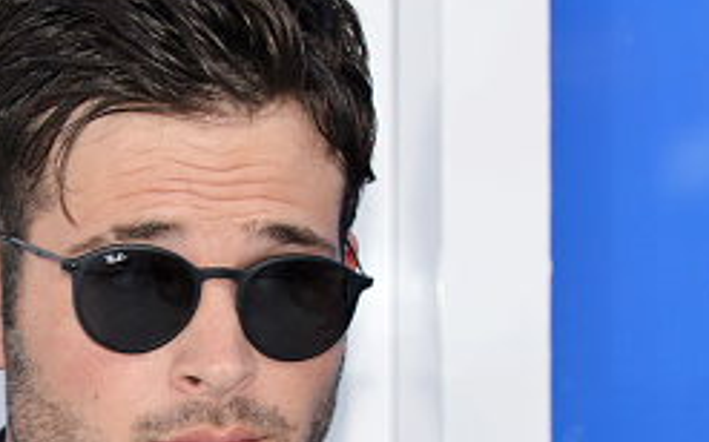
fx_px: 6874
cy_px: 439
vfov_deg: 3.7
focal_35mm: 356
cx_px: 63
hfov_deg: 5.9
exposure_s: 1/100
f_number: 5
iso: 320
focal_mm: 145
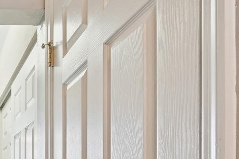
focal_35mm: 40
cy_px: 185
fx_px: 266
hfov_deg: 37.0
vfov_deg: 29.3
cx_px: -48
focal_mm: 10
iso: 200
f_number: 8
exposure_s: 1/3
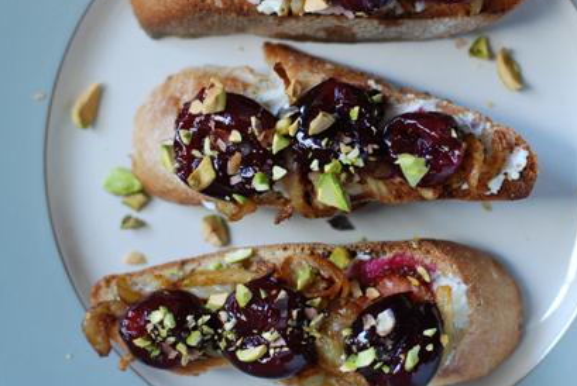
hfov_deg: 18.6
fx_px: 1766
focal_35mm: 110
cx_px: 329
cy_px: 163
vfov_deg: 12.5
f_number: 2.5
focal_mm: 50
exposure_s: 1/160
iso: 800
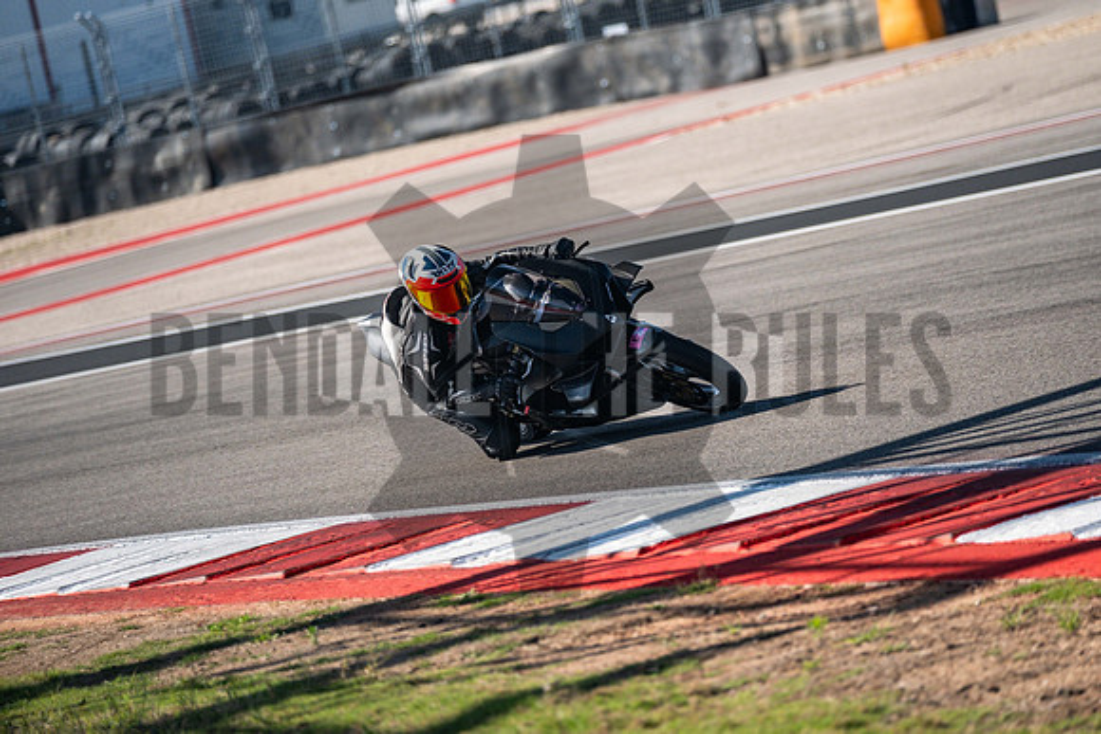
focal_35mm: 210
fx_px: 6424
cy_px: 367
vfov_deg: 6.5
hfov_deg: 9.8
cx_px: 550
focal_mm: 140
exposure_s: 1/2500
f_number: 2.8
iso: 640
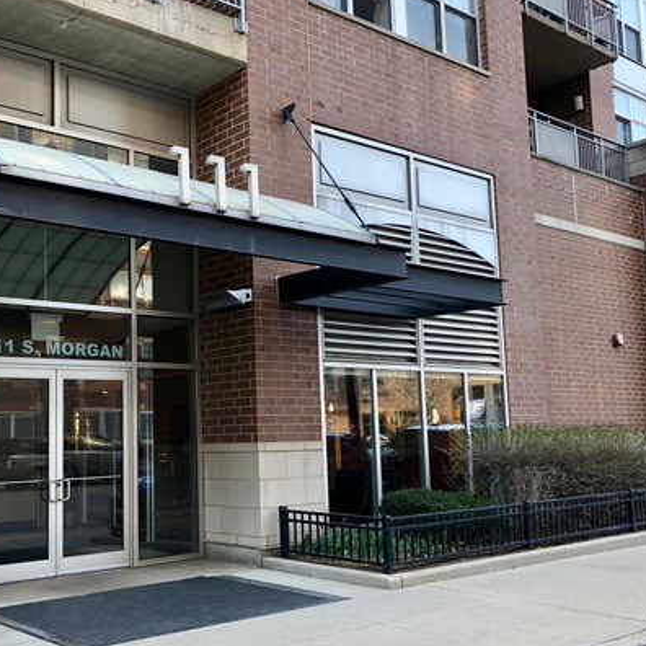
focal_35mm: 40
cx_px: 238
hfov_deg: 41.5
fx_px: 845
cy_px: 346
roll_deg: +1.7
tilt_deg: +8.1
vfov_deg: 41.8
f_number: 1.8
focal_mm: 3.99
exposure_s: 1/120
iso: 50
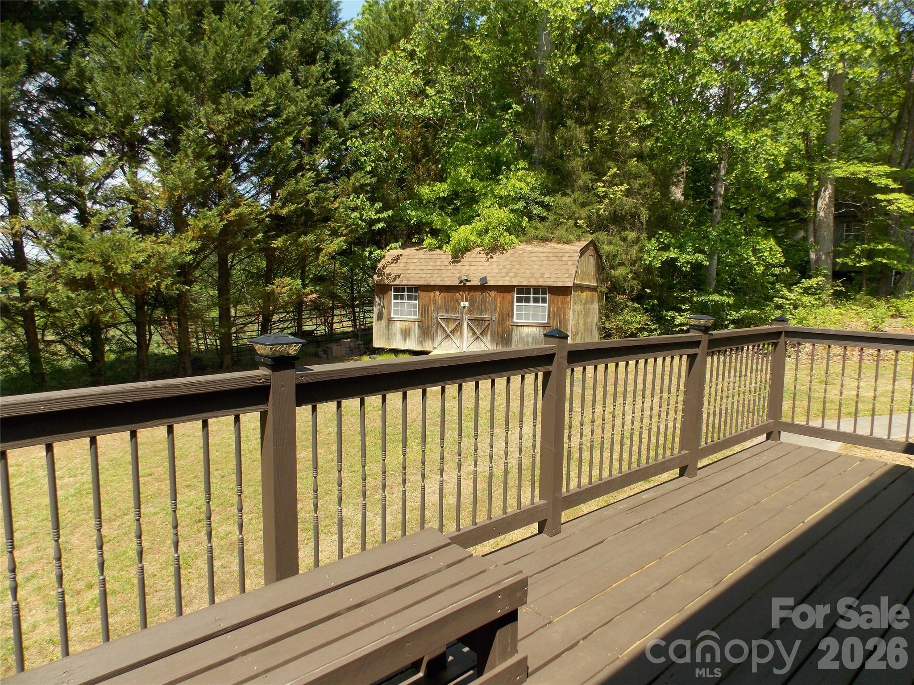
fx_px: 607
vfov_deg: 58.9
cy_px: 342
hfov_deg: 73.9
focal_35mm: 23
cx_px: 457
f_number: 3.1
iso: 80
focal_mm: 4
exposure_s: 1/500
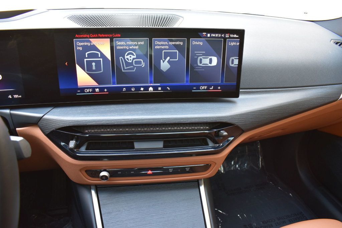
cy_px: 114
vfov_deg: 47.9
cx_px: 171
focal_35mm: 27
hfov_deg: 67.4
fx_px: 256
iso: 720
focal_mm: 18
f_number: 6.3
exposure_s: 1/15
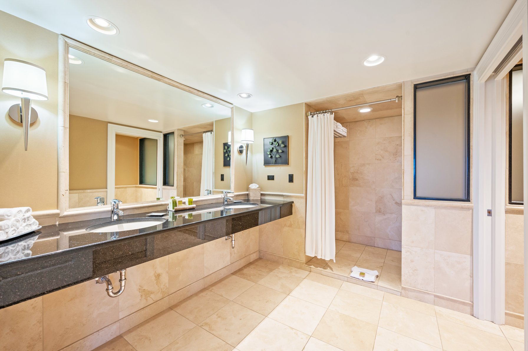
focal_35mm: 14
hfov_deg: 104.3
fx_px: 205
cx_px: 264
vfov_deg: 81.1
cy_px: 176
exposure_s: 1/5
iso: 400
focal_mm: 14
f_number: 8
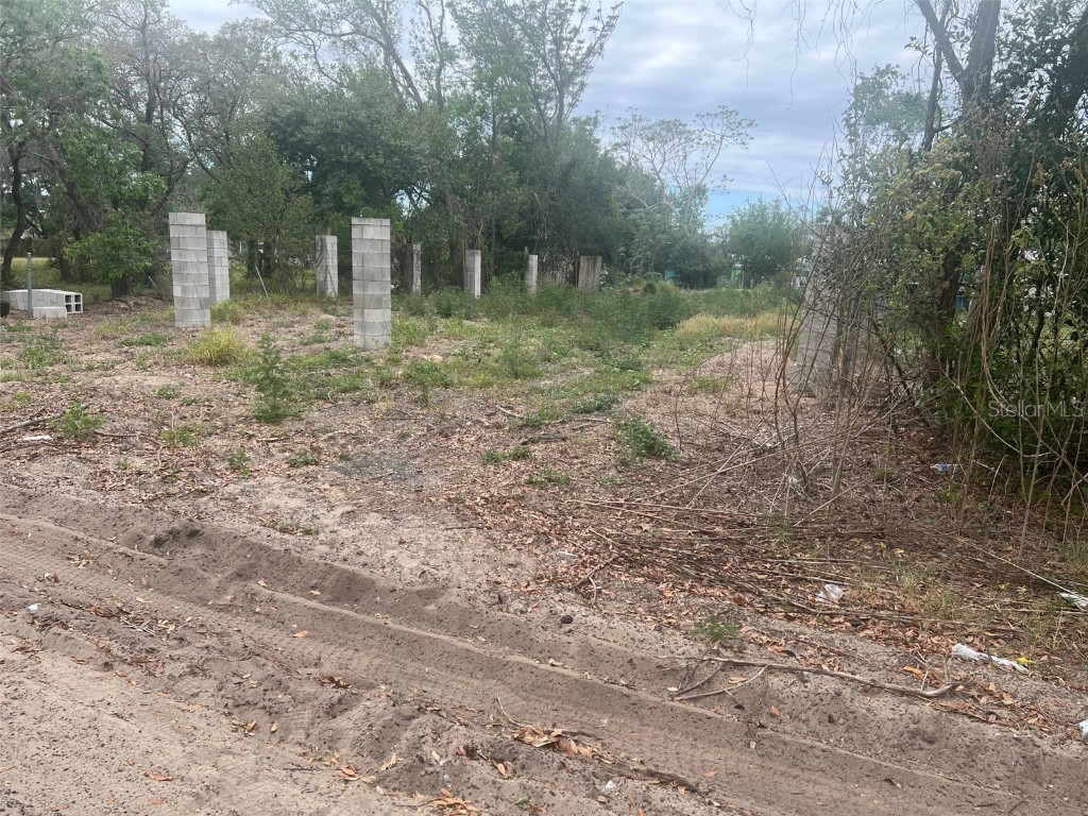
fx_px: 817
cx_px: 544
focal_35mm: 26
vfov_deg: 53.1
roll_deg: -1.6
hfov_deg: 67.3
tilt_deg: -10.9
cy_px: 408
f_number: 1.5
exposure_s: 1/1058
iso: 50
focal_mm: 5.7
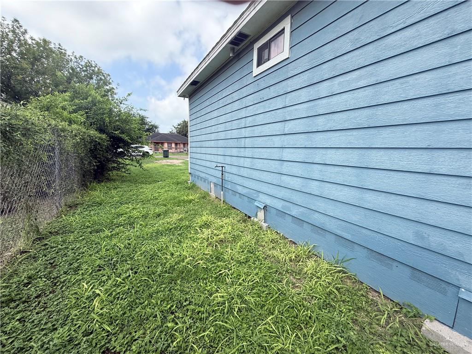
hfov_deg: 102.1
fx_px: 191
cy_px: 177
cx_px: 236
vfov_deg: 85.7
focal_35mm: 14
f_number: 2.2
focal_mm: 2.22
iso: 50
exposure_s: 1/1167
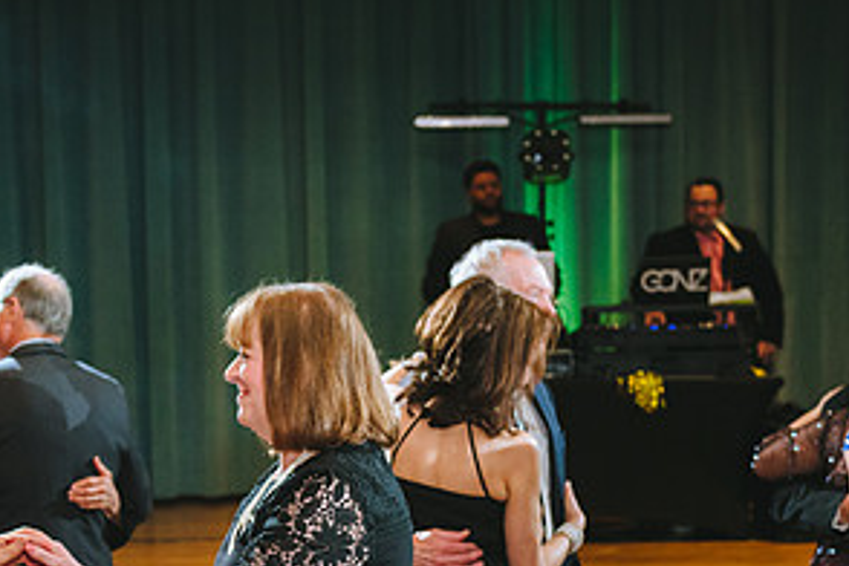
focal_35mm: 79
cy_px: 527
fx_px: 1863
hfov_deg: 25.6
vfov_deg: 17.0
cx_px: 303
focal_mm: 40
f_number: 3.5
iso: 1250
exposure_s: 1/160
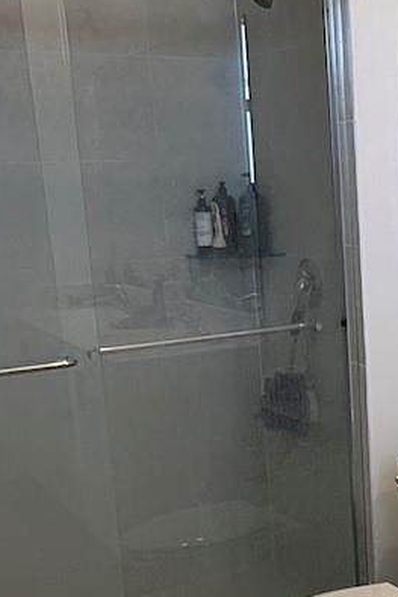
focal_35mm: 59
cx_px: 443
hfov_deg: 21.7
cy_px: 404
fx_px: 979
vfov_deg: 33.6
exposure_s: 1/120
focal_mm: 2.22
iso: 160
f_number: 2.2
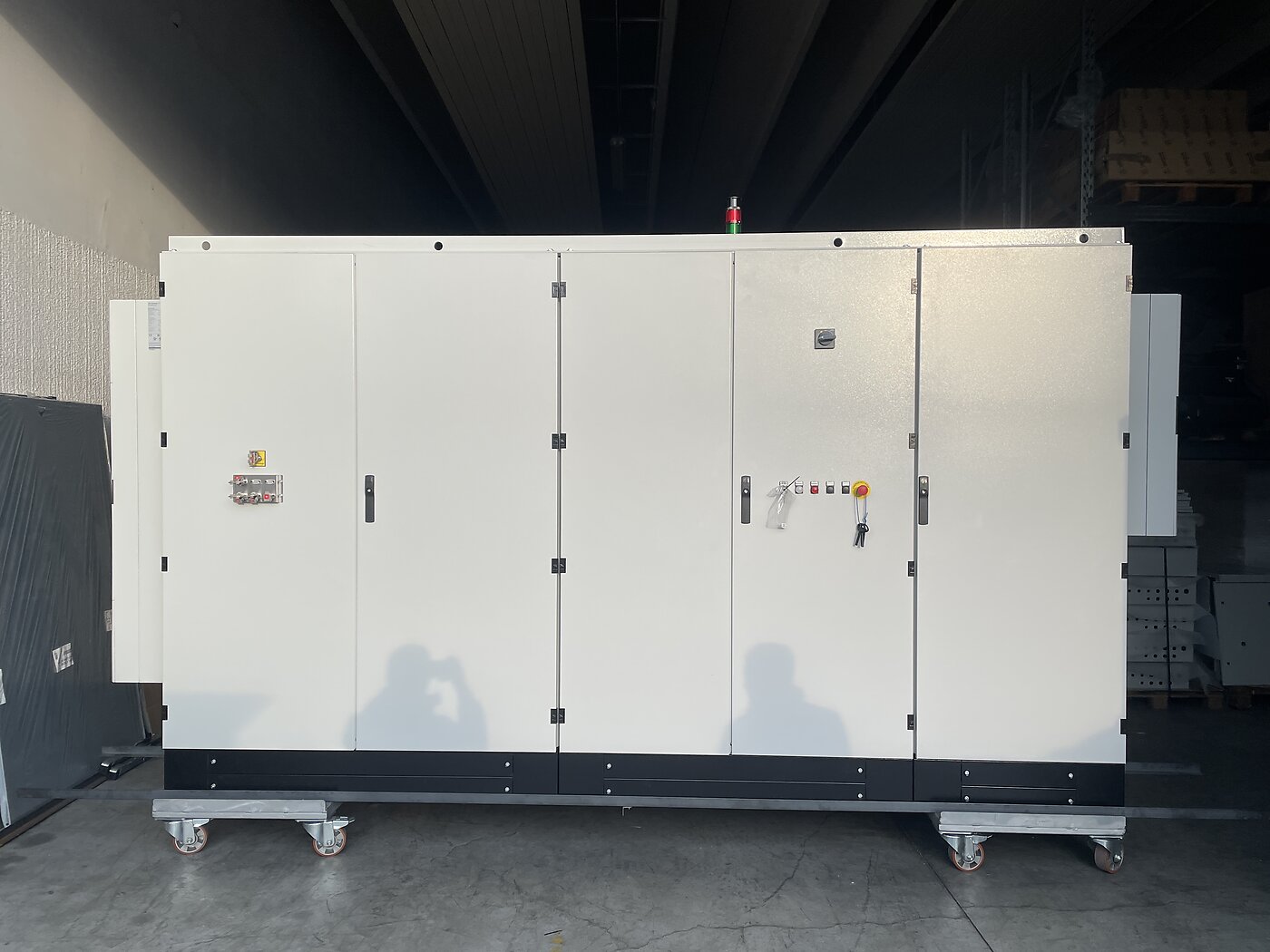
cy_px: 476
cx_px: 635
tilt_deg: +0.4
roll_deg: -0.1
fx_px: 954
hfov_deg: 67.3
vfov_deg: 53.1
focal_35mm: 26
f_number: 1.6
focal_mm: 4.2
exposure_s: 1/1531
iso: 32
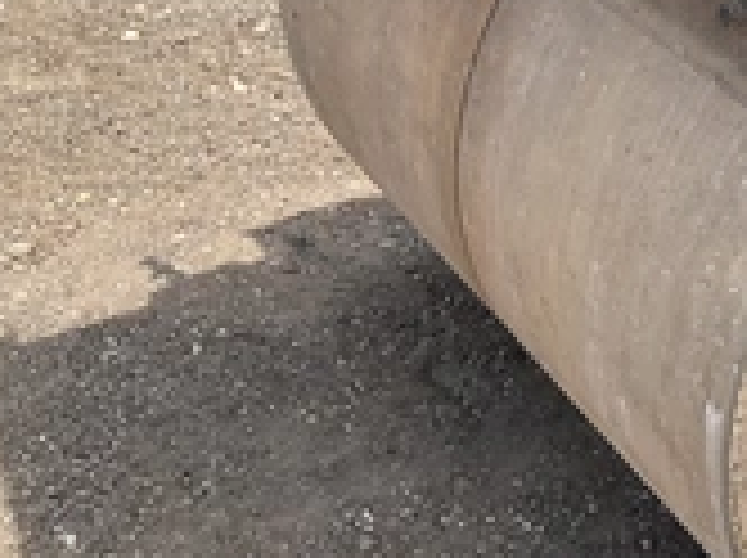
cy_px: 104
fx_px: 1508
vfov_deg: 20.7
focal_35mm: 70
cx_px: 837
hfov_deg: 25.6
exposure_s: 1/613
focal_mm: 3
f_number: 1.8
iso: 25
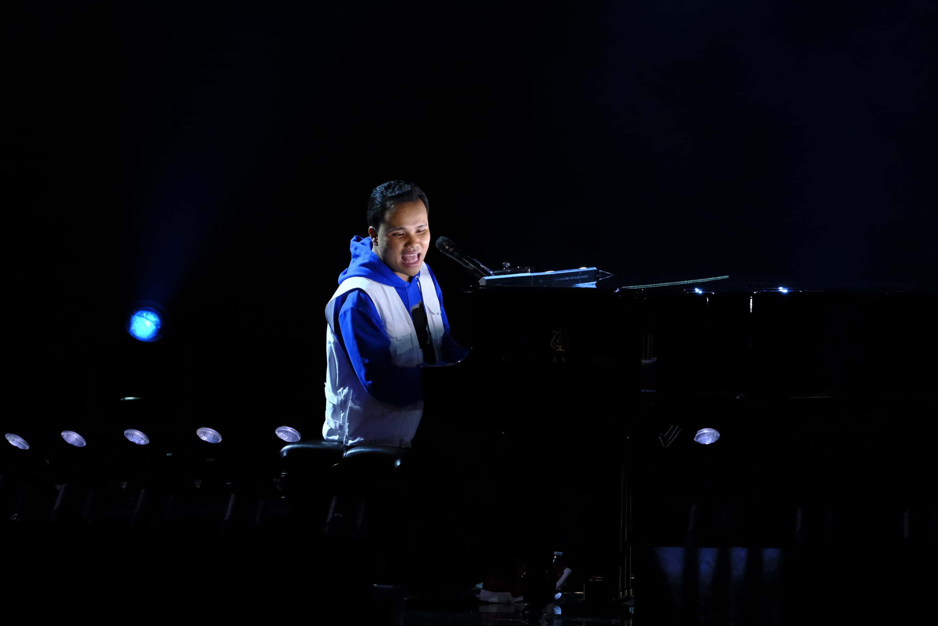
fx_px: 6748
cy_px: 310
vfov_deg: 5.3
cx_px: 469
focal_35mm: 259
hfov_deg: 8.0
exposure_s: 1/200
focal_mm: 170.5
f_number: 5
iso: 6400
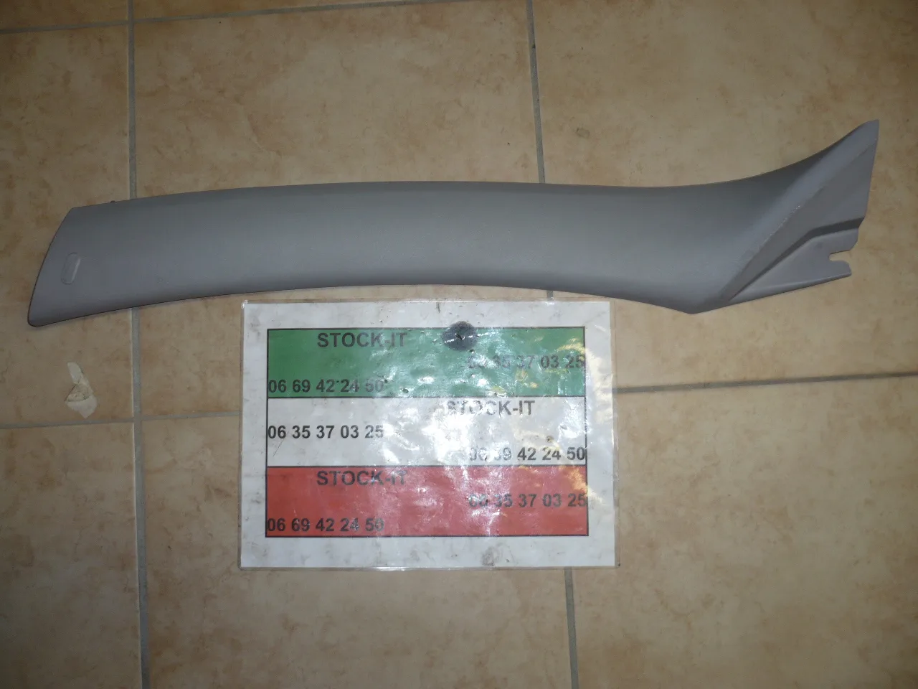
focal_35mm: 35
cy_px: 344
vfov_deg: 40.7
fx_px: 928
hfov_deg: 52.6
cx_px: 459
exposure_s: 1/30
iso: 100
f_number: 2.8
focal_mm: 5.8
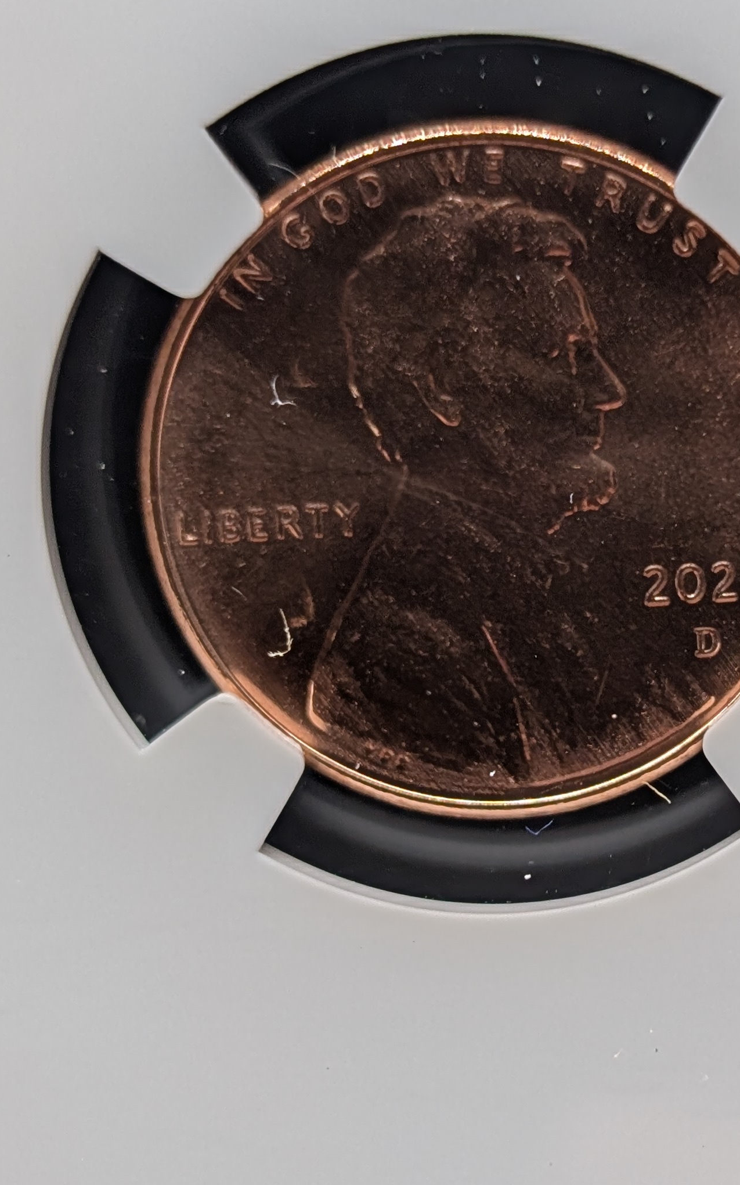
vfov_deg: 20.0
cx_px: 561
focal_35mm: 104
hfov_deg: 12.5
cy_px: 745
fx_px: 3357
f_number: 1.68
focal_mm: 6.9
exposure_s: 1/39.4
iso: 26
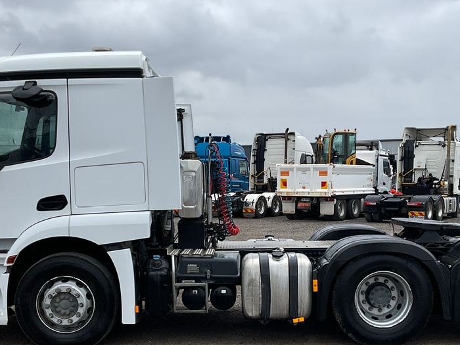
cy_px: 231
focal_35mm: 53
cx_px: 258
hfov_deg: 36.1
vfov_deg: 27.4
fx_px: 704
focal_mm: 3
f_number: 1.8
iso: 16
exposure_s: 1/666
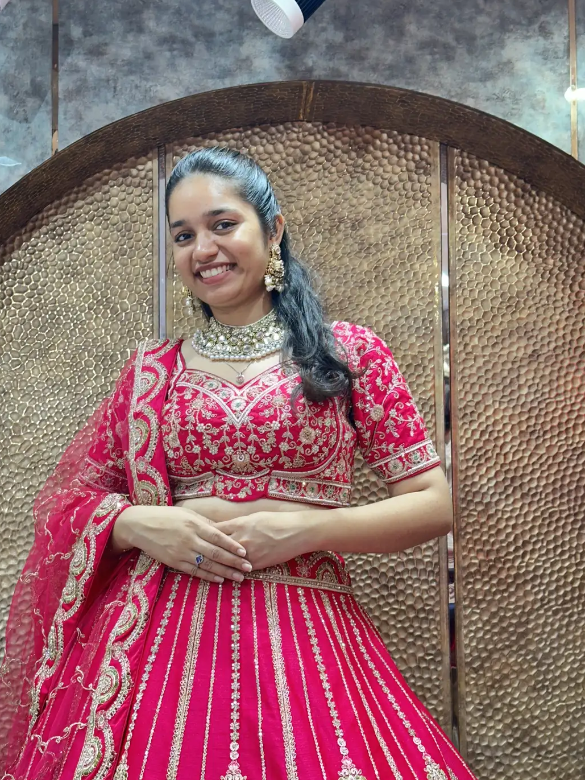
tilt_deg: +6.6
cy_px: 401
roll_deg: -0.5
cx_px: 247
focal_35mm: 56
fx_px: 1261
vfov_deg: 34.3
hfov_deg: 26.1
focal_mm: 6.86
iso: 80
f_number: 1.78
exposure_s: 1/50
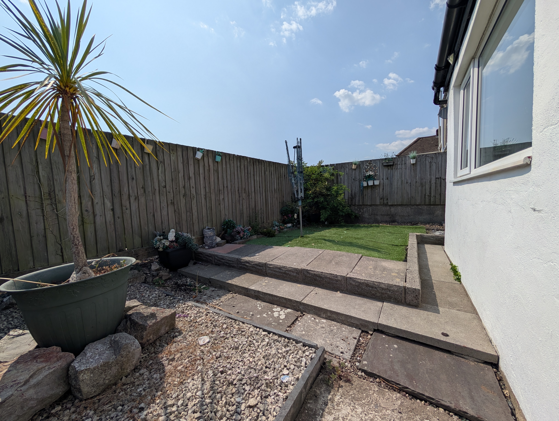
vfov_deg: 94.6
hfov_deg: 110.5
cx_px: 280
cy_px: 210
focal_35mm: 12
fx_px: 194
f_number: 1.7
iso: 56
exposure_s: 1/5319
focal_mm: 2.02
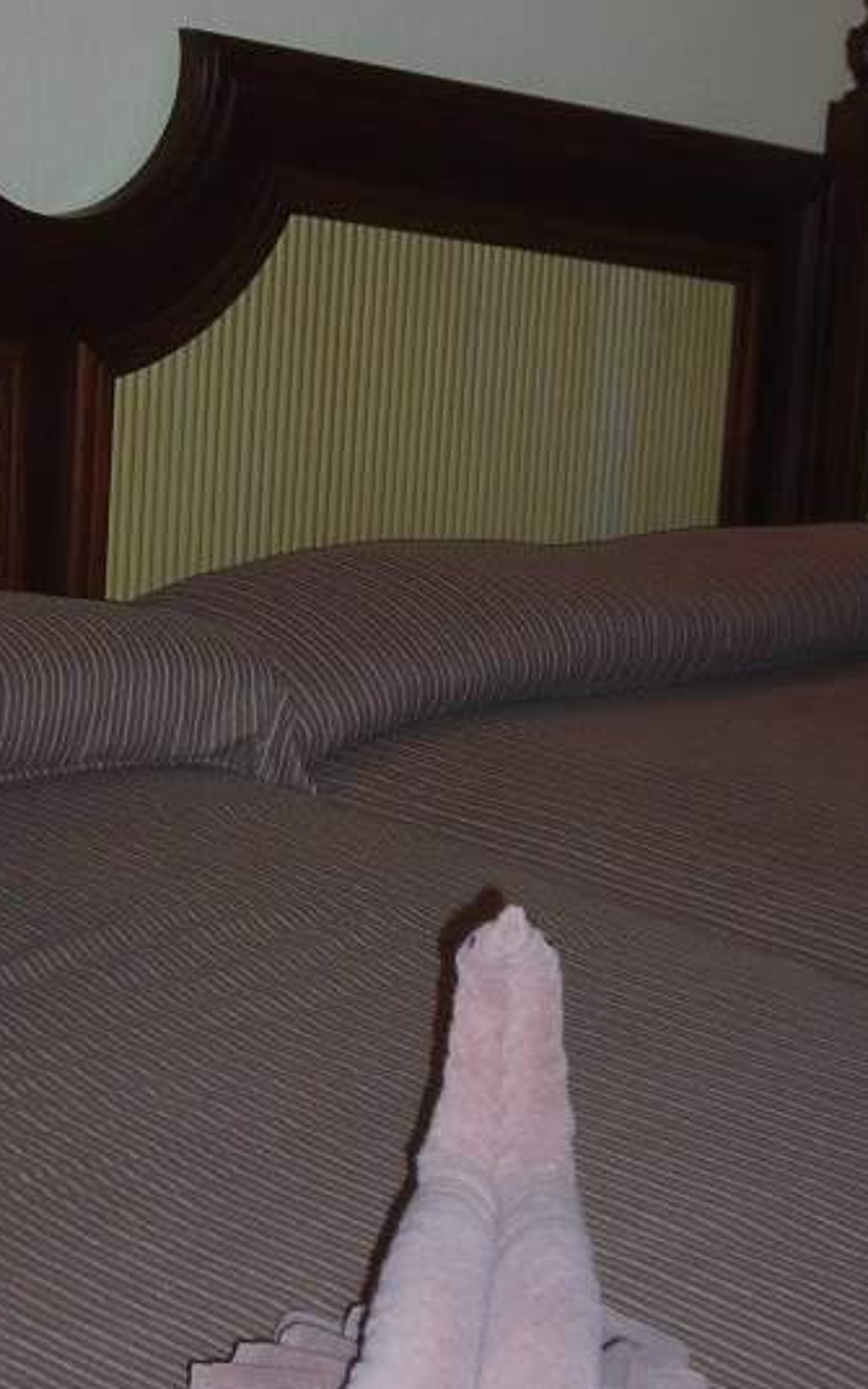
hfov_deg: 16.9
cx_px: 440
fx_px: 2914
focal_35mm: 77
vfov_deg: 26.7
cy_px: 534
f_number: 3.2
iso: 108
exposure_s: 1/60.1
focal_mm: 6.3
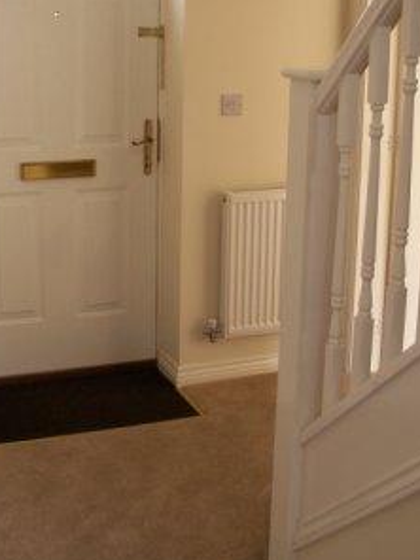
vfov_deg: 35.6
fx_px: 857
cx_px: 172
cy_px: 163
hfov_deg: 27.5
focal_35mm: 53
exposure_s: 1/40
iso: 64
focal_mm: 5.86
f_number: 2.8
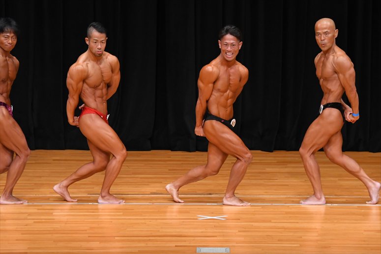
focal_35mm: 270
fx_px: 2856
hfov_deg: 7.6
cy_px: 127
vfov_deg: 5.1
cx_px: 190
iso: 3200
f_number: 5.6
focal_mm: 180
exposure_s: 1/400
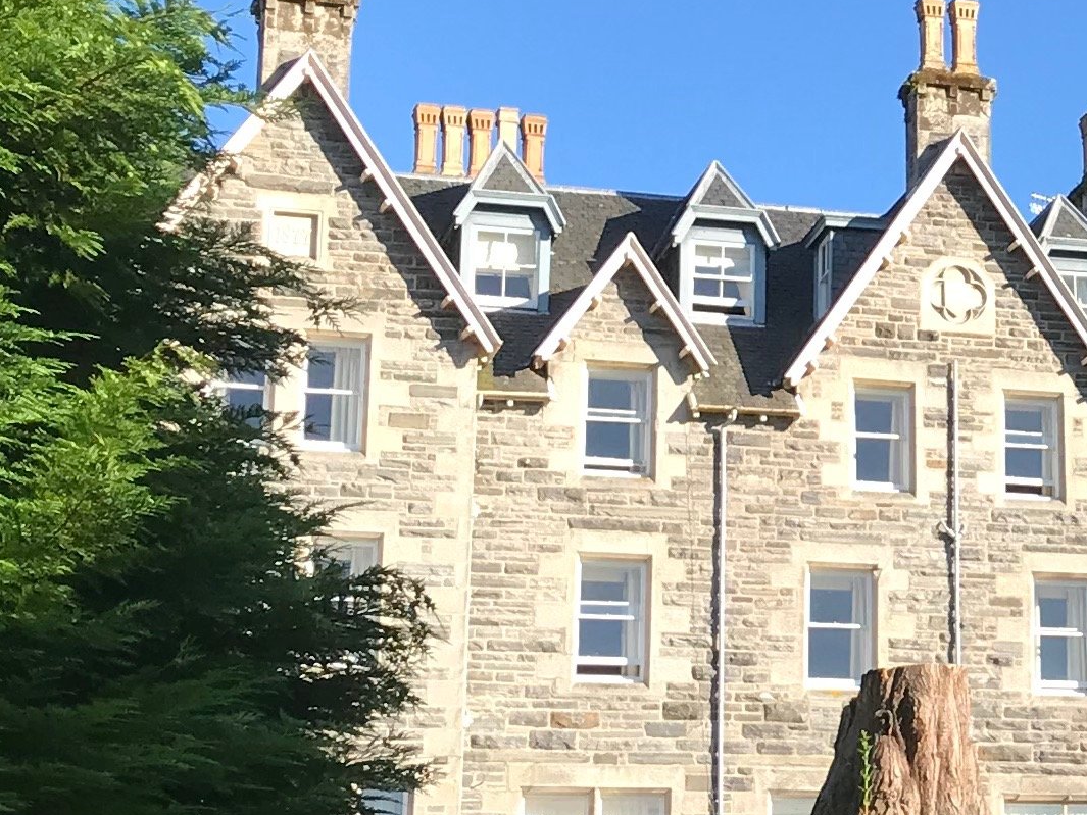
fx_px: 3329
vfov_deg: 13.9
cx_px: 1354
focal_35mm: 106
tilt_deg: +19.5
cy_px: 222
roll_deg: +2.0
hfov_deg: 17.5
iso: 20
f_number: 1.8
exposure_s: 1/870
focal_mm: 3.99
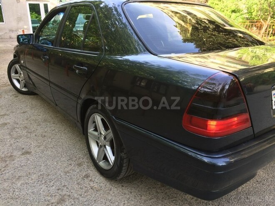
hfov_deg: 61.7
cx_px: 138
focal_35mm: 29
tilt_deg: -14.5
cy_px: 103
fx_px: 230
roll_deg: -0.7
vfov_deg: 48.2
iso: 64
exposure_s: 1/100
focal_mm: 4.15
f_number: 2.2
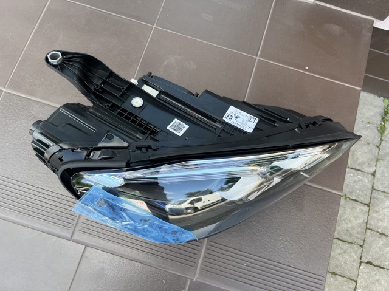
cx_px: 194
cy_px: 146
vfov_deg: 53.0
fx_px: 292
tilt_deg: -77.1
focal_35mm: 26
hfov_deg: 67.3
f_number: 1.5
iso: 50
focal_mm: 5.7
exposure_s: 1/326
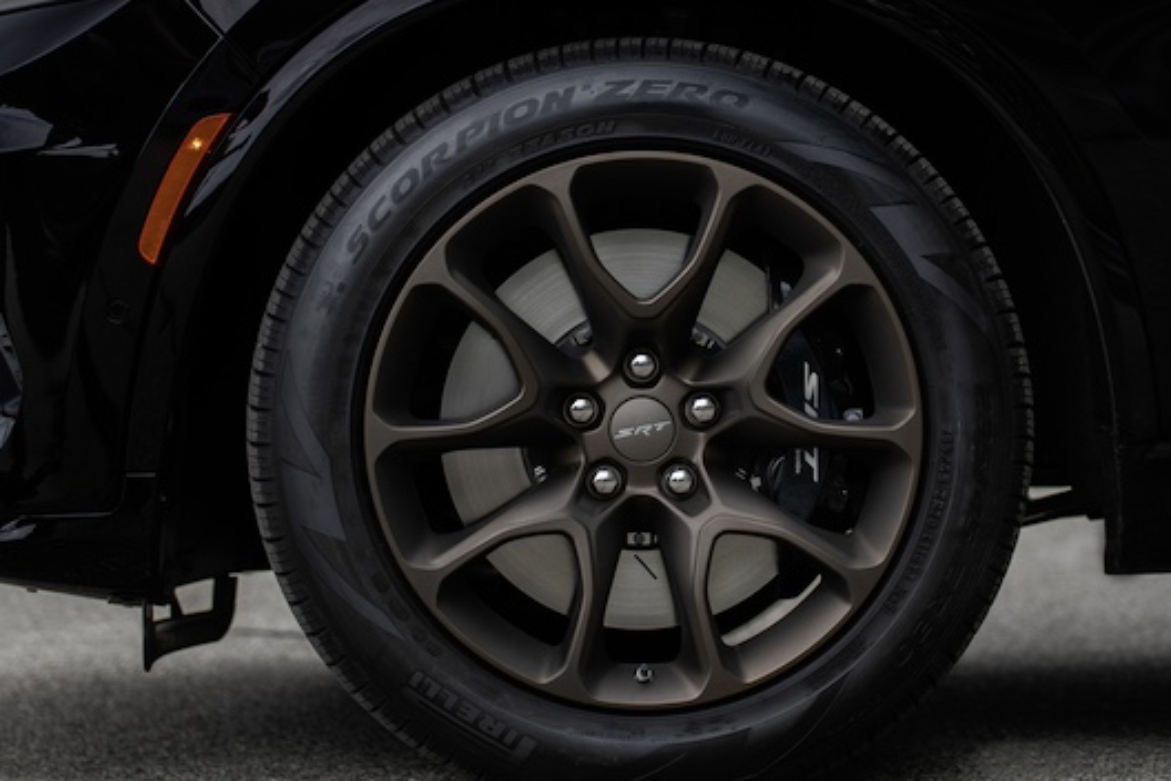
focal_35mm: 148
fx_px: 4806
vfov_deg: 9.3
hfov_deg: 13.9
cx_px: 670
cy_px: 256
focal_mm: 65
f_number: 1.8
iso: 320
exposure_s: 1/1250
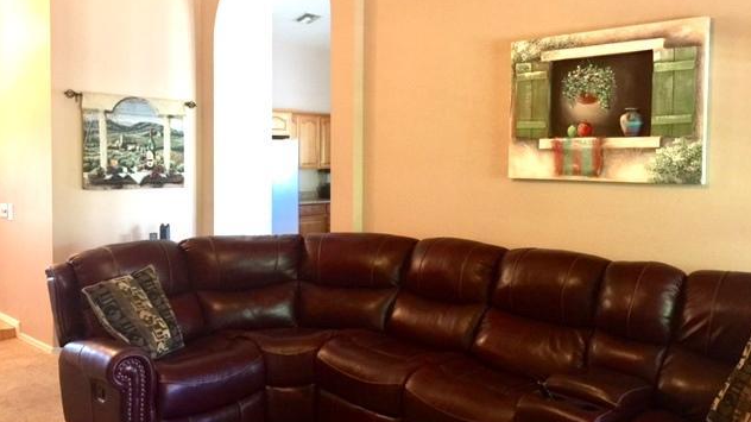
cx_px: 378
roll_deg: -0.2
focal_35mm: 32
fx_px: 637
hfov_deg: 61.0
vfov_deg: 36.6
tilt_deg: -2.6
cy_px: 184
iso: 125
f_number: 2.2
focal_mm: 4.15
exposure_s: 1/15
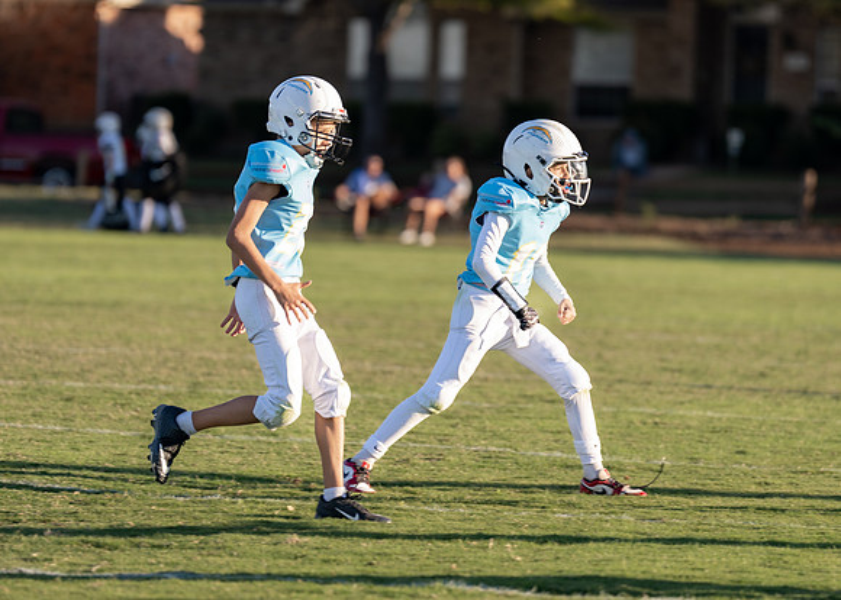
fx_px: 8056
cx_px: 468
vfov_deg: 4.3
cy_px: 234
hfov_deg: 6.0
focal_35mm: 337
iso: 100
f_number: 2.8
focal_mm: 200
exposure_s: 1/500
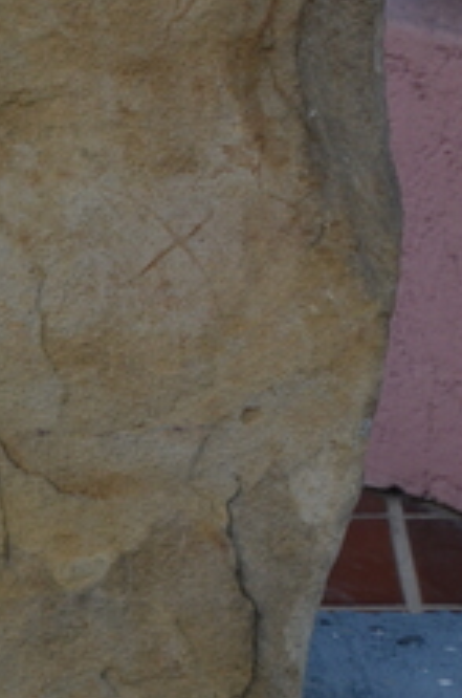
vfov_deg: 8.8
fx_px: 4506
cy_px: -129
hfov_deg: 5.9
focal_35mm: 233
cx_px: 113
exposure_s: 1/160
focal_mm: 52
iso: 400
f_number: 6.3
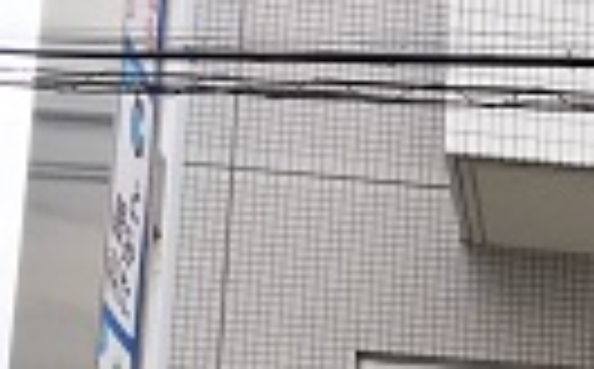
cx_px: 994
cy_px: 756
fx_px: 1810
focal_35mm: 112
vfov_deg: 10.6
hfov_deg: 16.3
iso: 25
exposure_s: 1/148
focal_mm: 4.15
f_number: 2.2
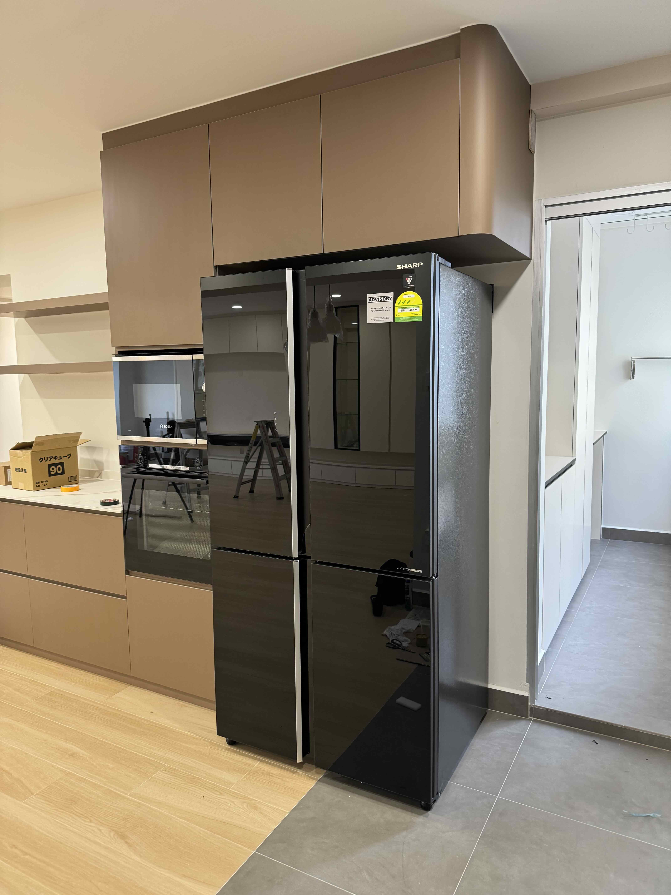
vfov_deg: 71.6
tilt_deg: -6.5
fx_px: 620
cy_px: 448
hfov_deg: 56.8
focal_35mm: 24
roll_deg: +0.5
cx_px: 336
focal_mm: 6.76
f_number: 1.78
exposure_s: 1/50
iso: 160
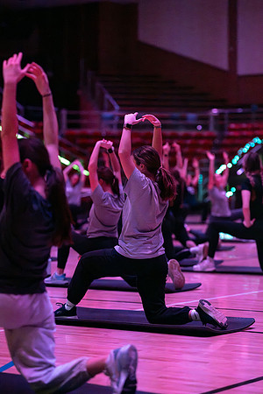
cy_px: 197
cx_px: 132
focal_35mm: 105
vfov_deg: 19.5
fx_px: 1151
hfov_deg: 13.0
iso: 12800
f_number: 2.8
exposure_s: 1/1600
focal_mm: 105
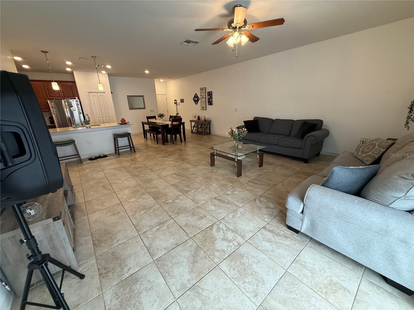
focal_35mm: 14
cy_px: 155
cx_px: 207
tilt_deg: -16.9
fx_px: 167
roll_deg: +2.1
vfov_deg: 85.7
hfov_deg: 102.1
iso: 320
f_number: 2.2
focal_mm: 2.22
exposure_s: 1/120
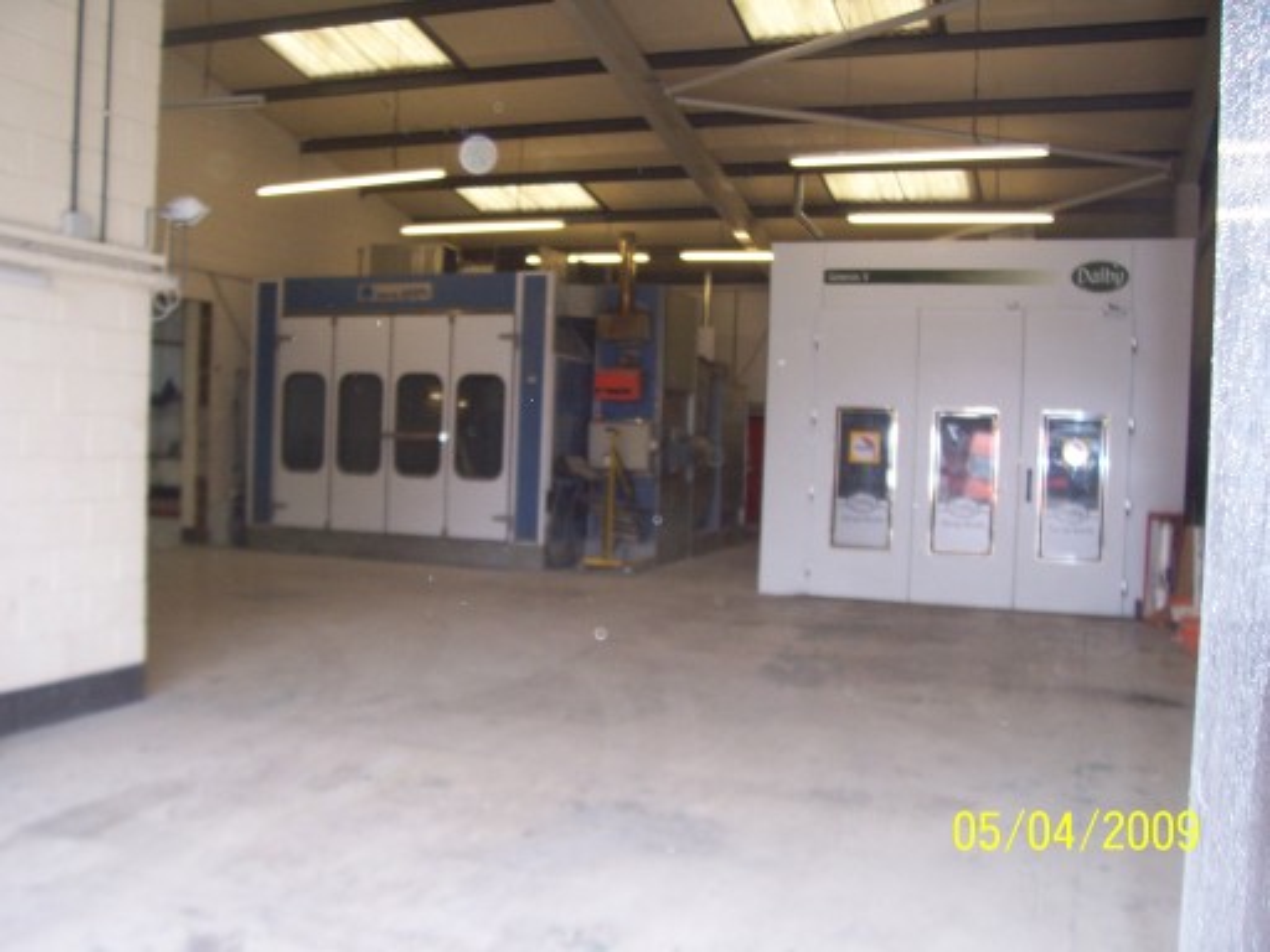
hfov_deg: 54.0
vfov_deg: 41.8
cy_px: 476
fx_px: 1247
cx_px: 635
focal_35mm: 34
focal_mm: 5.6
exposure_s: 1/60
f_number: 2.7
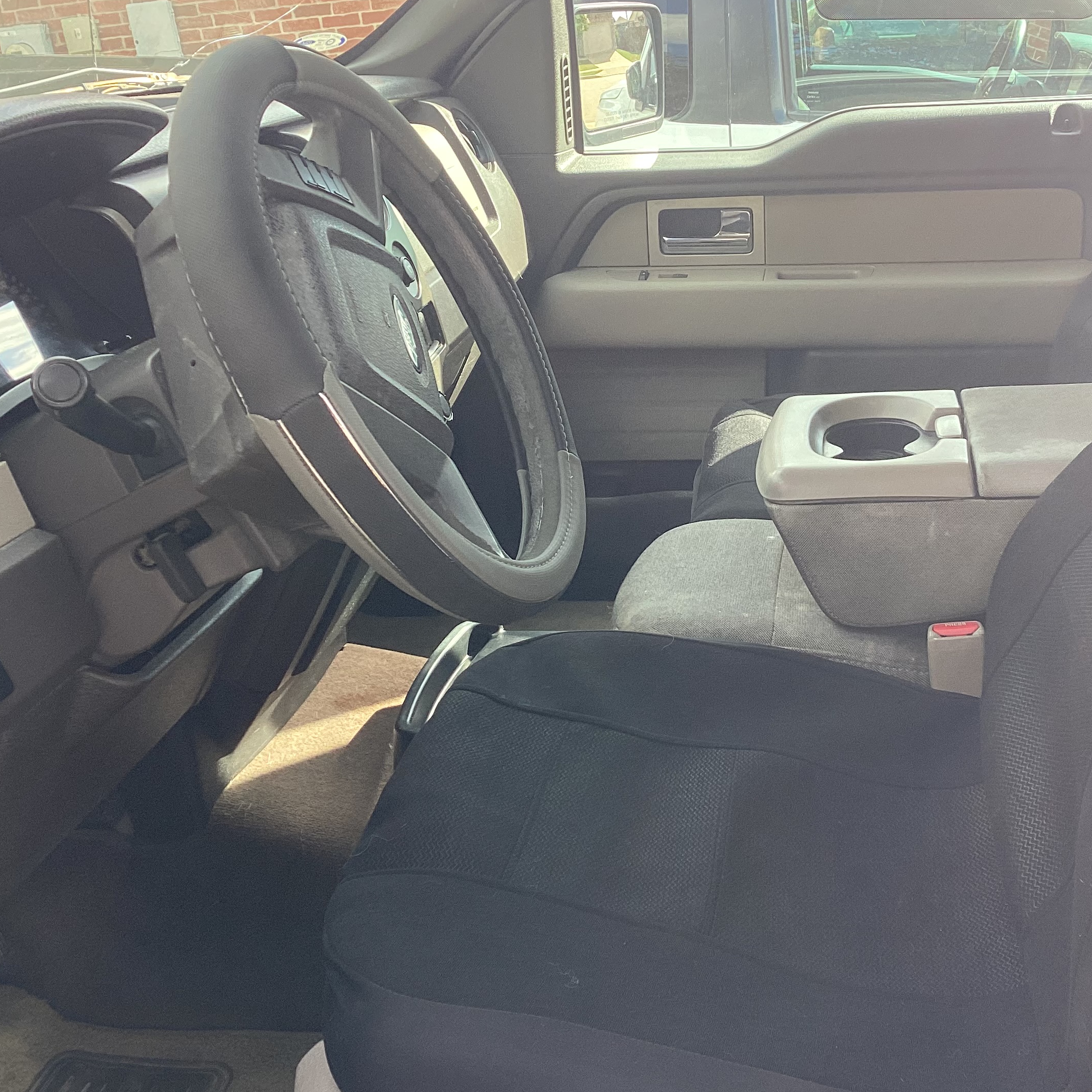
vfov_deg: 40.0
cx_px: 725
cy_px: 509
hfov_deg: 39.6
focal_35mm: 42
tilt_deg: -18.9
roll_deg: +6.4
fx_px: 1499
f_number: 2.4
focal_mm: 3.3
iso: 40
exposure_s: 1/120
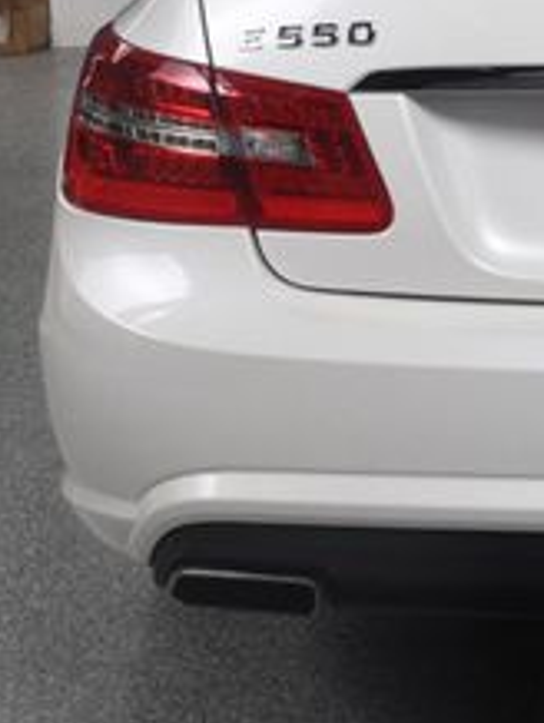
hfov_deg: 13.0
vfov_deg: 17.7
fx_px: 2300
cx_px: 740
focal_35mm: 110
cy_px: 106
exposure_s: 1/160
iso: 100
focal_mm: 26
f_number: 13
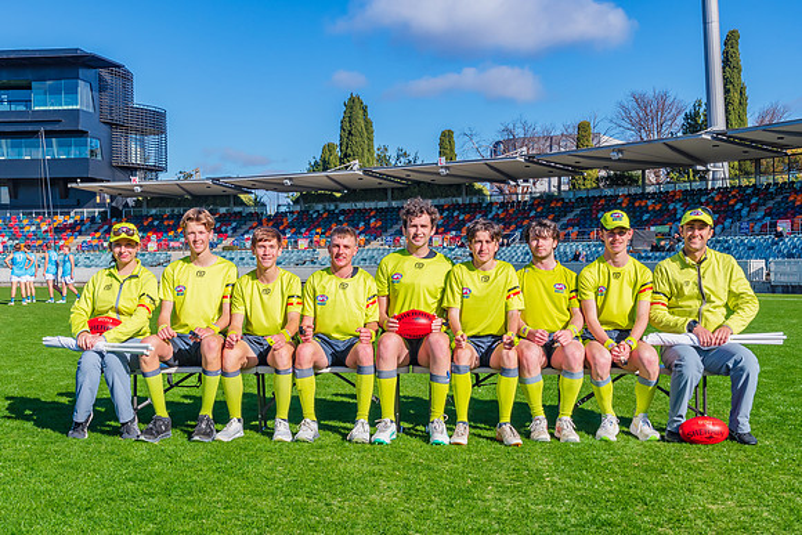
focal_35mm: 46
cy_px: 268
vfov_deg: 29.2
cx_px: 397
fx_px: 1027
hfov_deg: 42.7
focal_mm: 28
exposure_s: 1/800
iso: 200
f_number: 8
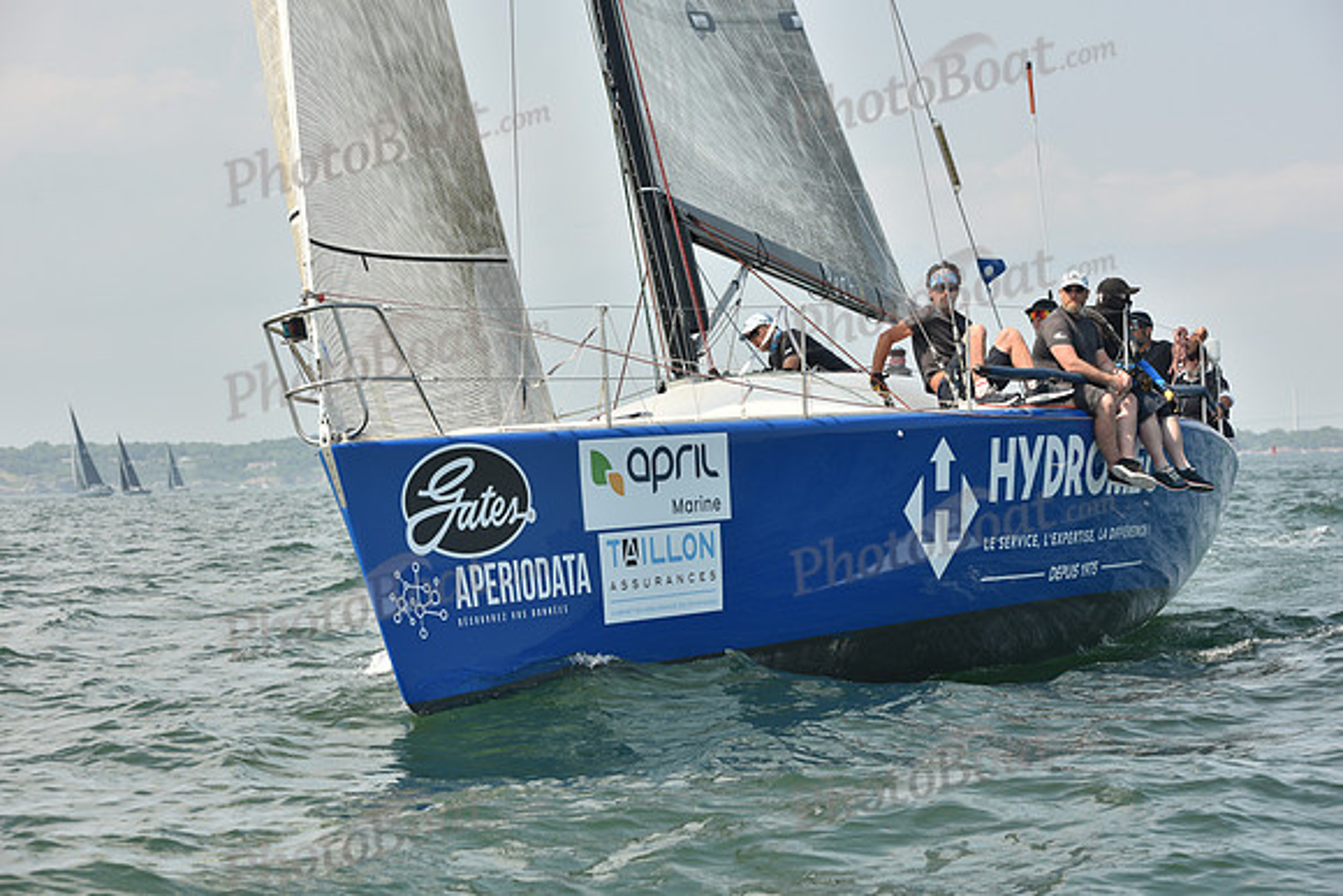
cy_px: 448
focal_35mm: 102
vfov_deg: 13.4
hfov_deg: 20.0
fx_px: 3806
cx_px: 672
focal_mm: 102
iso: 250
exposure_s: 1/800
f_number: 8
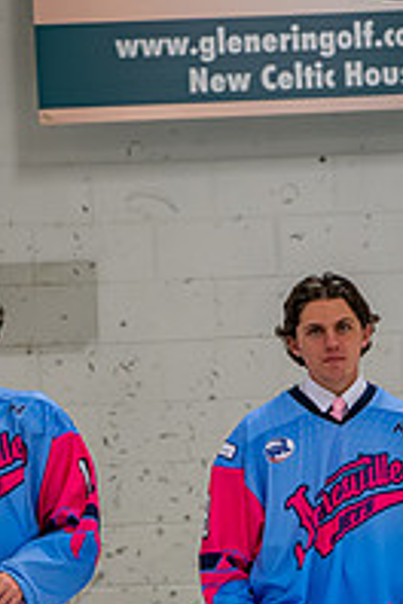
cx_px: 159
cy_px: 573
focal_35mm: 461
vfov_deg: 4.5
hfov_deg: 3.0
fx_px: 7740
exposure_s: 1/250
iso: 640
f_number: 4
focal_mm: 135
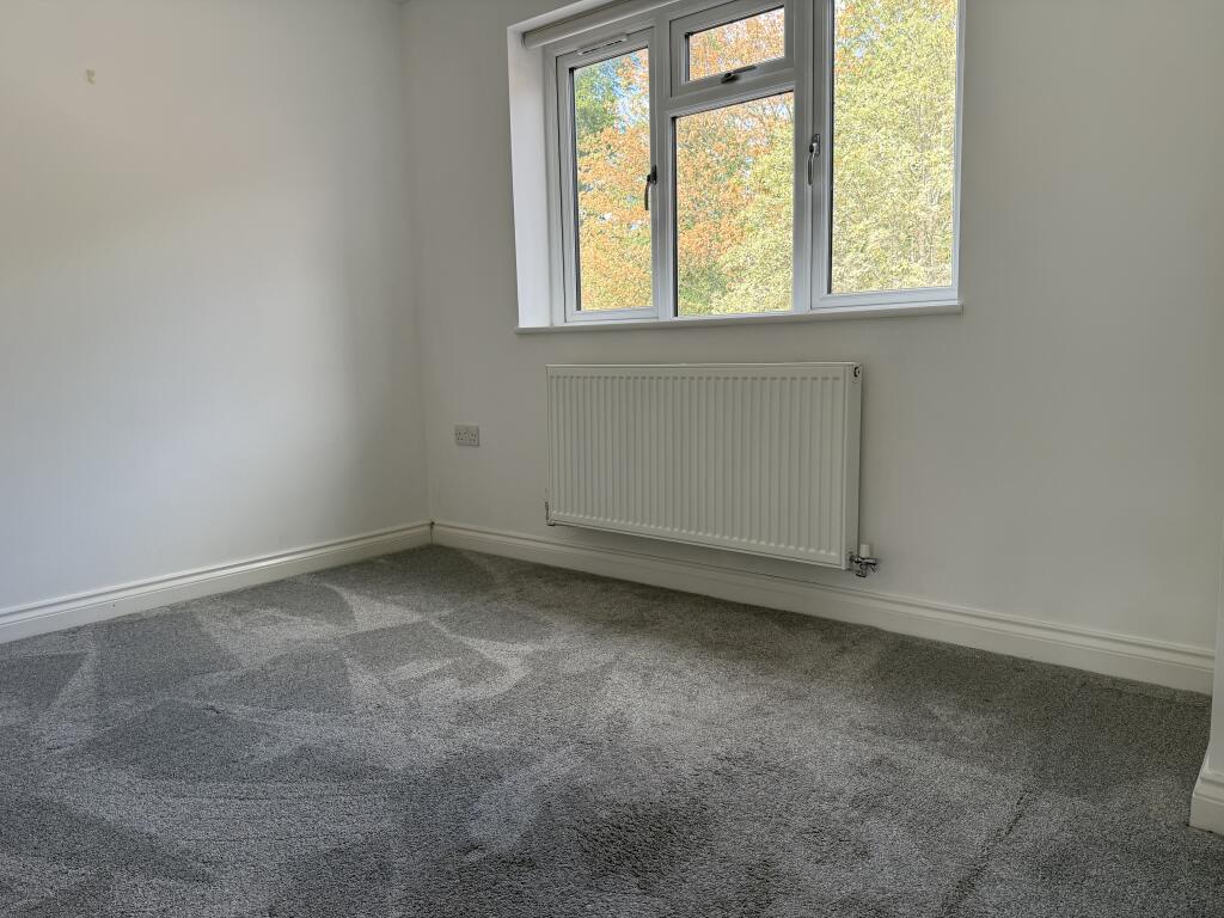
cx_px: 612
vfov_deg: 56.8
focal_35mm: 24
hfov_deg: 71.6
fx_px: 849
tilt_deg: -6.6
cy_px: 459
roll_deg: +1.7
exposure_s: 1/298
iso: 100
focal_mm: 6.76
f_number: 1.78
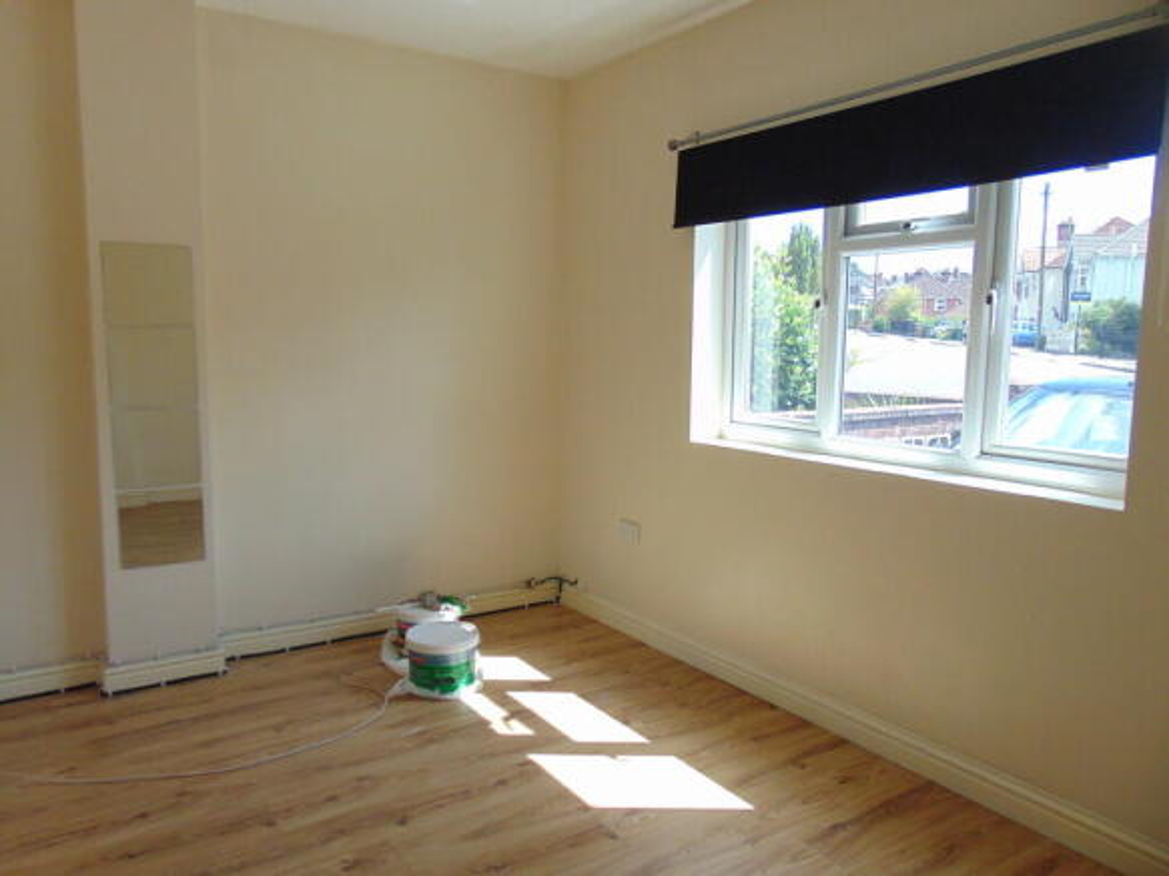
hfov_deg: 69.4
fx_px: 844
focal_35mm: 25
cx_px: 584
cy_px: 438
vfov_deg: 54.9
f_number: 3
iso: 200
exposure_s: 1/500
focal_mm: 4.5
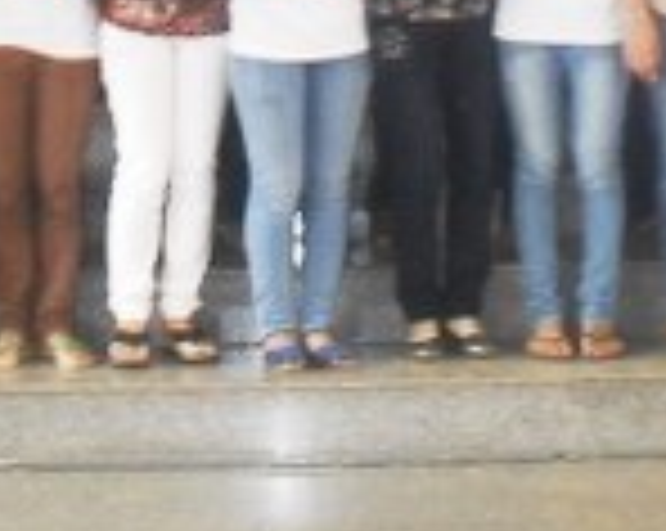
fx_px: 2500
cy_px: -286
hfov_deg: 15.1
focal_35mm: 127
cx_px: 500
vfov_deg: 11.6
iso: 320
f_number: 3.2
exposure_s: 1/45
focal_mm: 6.3
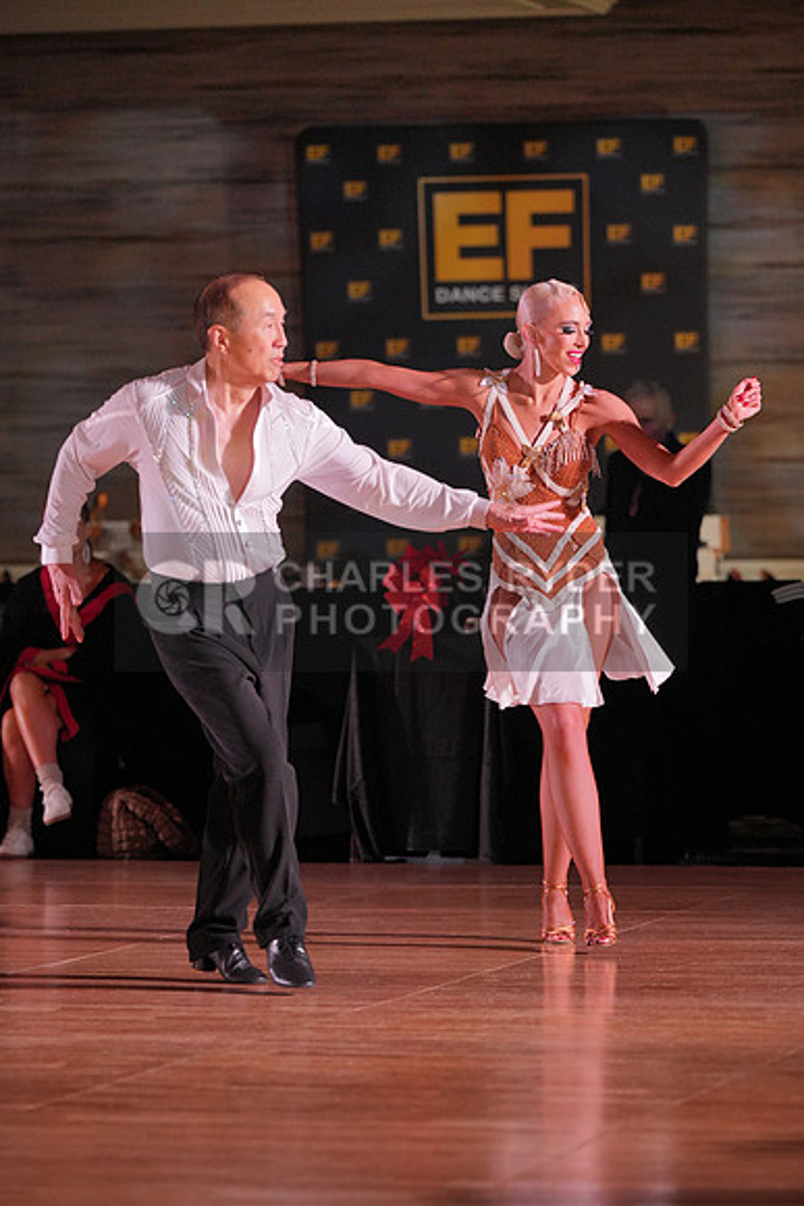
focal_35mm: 165
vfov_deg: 12.4
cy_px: 603
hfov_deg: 8.3
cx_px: 402
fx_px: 5524
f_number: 4
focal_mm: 165
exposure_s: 1/500
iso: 3200
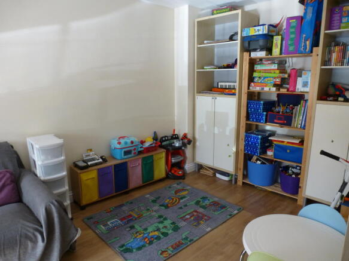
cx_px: 174
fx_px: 242
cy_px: 130
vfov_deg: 56.8
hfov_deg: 71.6
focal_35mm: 24
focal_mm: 4.3
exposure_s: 1/60
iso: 250
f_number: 3.3
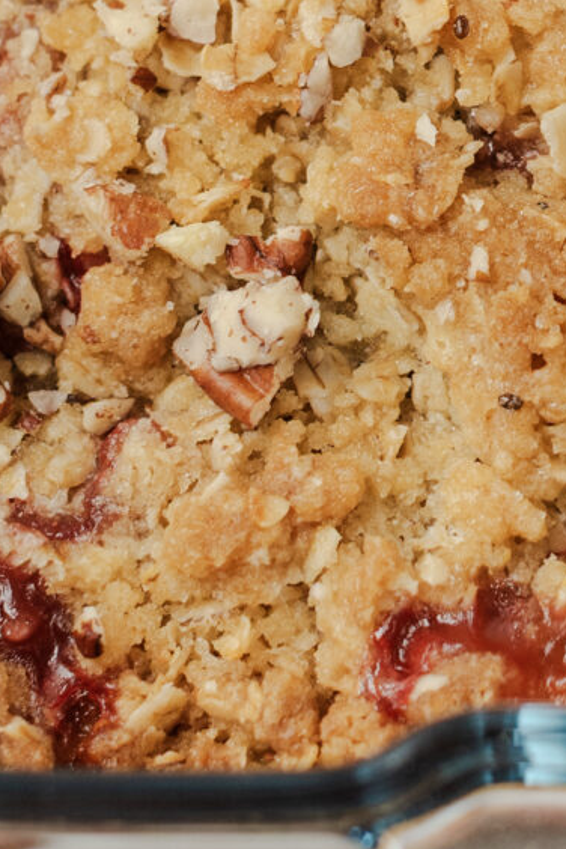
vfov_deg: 9.0
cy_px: -169
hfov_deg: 6.0
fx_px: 5353
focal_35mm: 227
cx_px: 740
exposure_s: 1/50
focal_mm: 50
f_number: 4
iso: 250
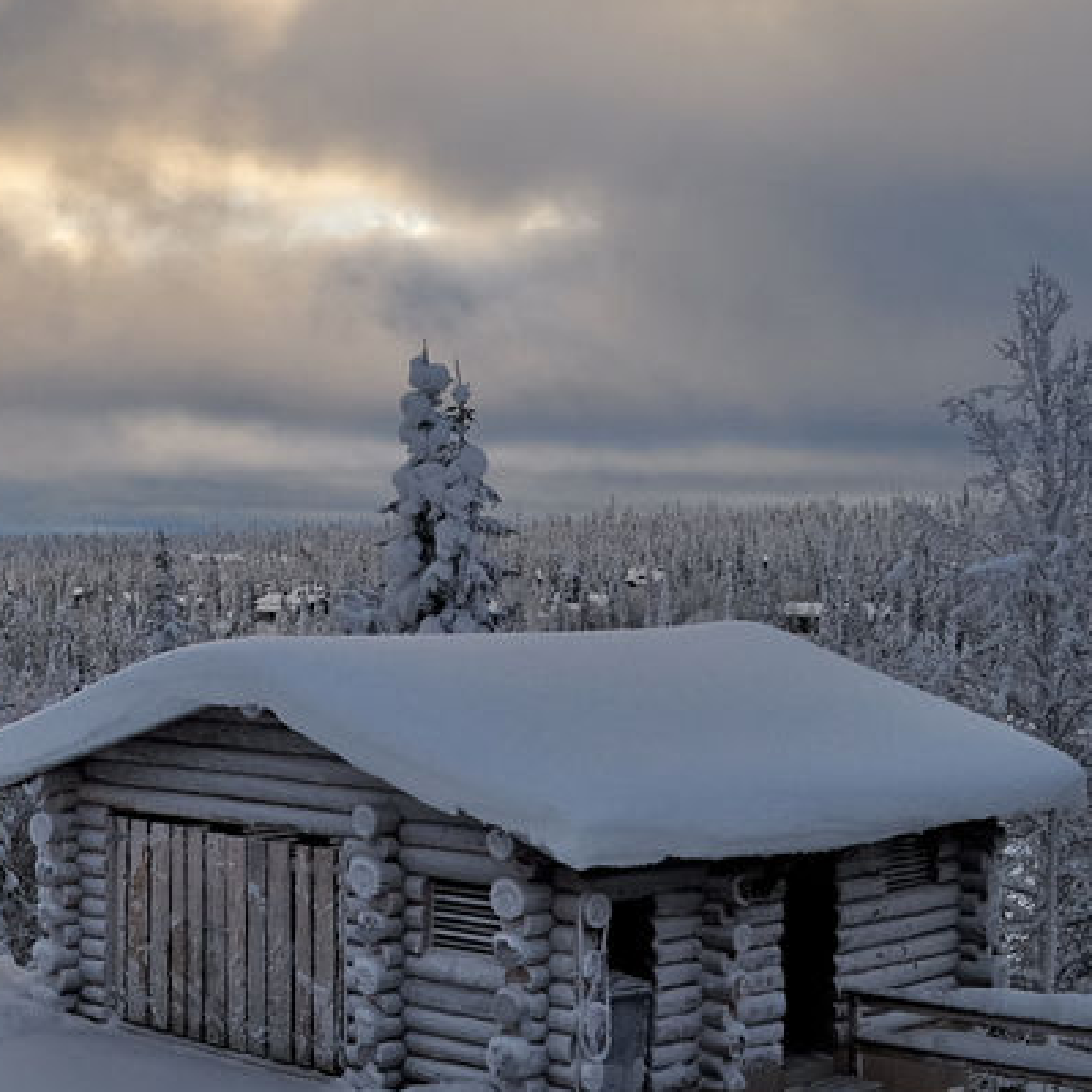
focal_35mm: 63
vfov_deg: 27.3
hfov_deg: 26.3
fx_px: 2248
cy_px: 564
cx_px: 96
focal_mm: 22
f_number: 10
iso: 200
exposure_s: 1/250
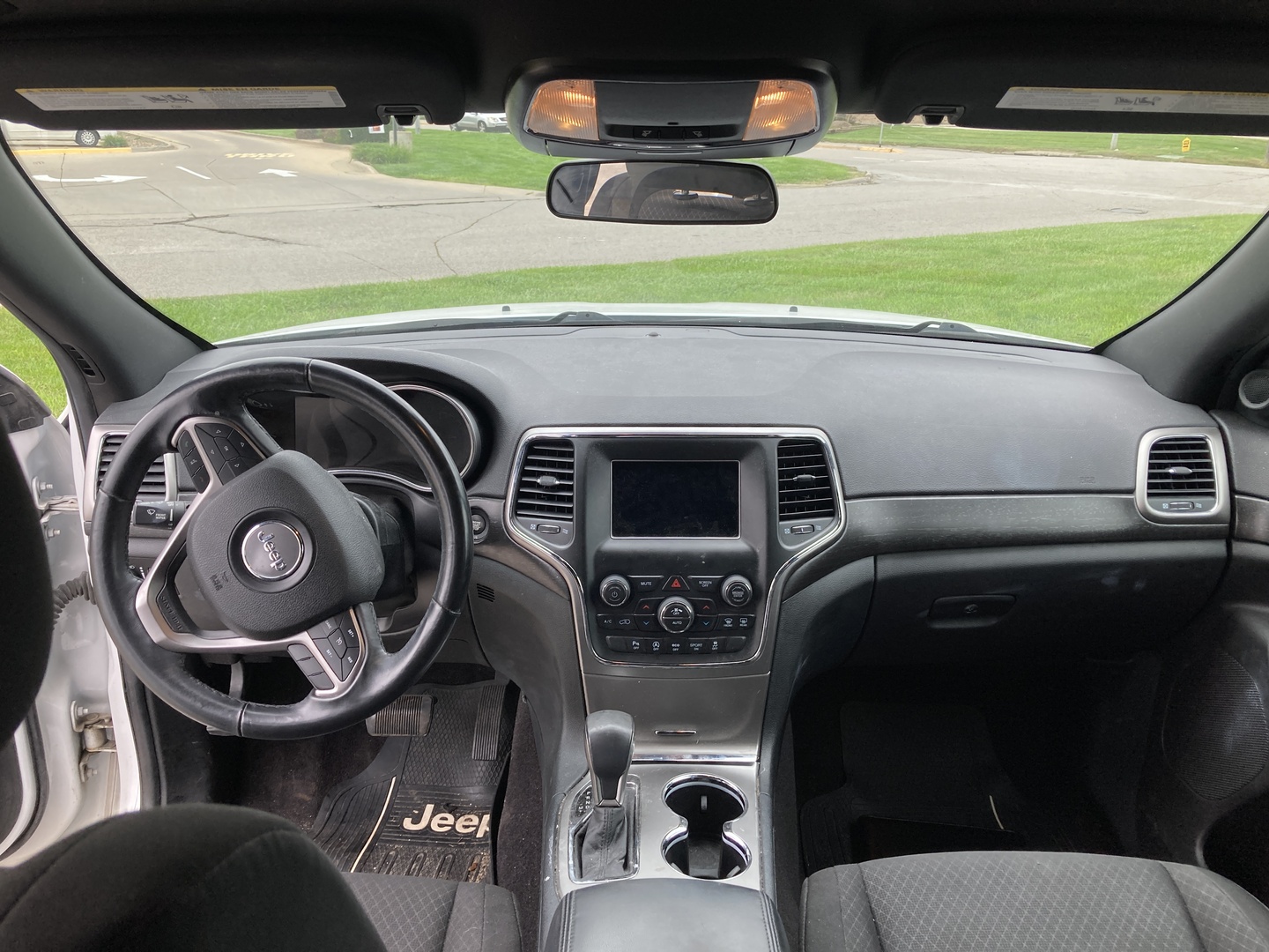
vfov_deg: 49.7
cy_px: 476
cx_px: 634
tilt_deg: -19.2
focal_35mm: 28
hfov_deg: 63.4
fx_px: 1026
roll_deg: -1.1
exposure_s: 1/121
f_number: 1.8
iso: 40
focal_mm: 3.99
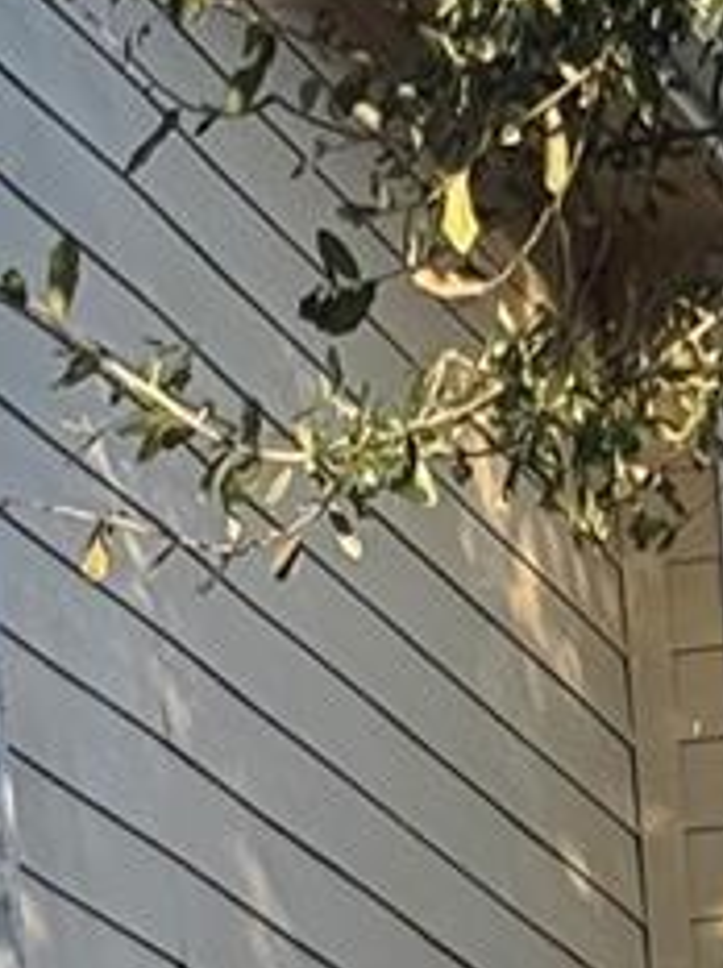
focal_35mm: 317
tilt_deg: -0.6
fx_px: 8852
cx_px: 1155
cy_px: 2734
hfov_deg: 4.6
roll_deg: +3.4
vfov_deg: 5.9
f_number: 1.78
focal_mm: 6.76
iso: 80
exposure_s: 1/987
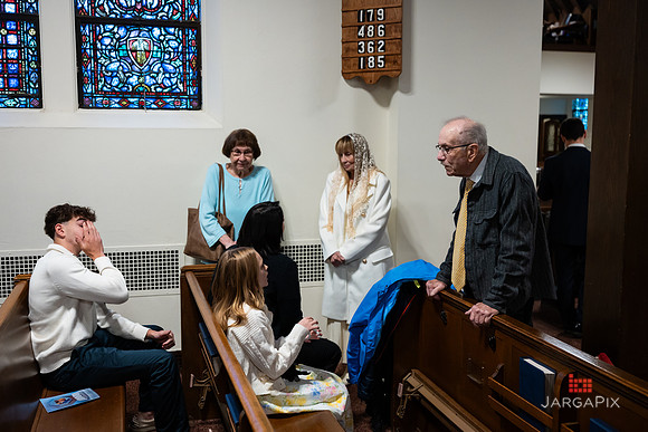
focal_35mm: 37
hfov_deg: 51.7
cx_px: 324
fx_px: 669
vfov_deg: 35.8
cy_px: 216
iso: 1600
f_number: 3.2
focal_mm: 36
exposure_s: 1/160
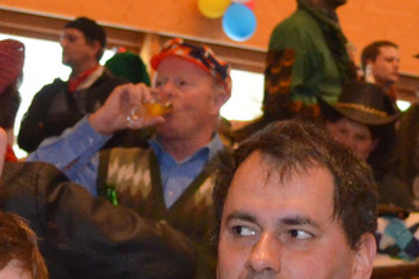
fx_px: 1733
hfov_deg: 13.8
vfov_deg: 8.8
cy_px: 494
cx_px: 243
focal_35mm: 149
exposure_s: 1/60
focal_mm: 24
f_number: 4
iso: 3200
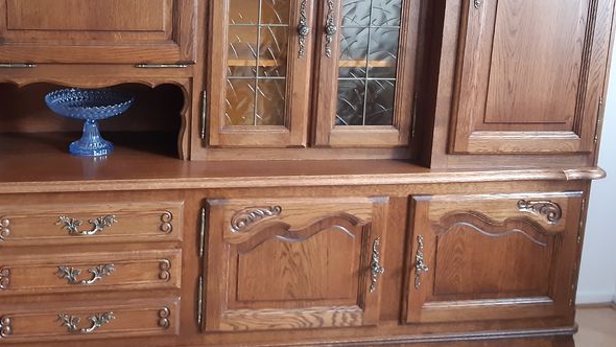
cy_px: 74
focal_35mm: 48
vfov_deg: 24.6
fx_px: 784
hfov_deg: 42.3
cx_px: 202
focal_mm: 3.92
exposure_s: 1/25
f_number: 1.7
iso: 320
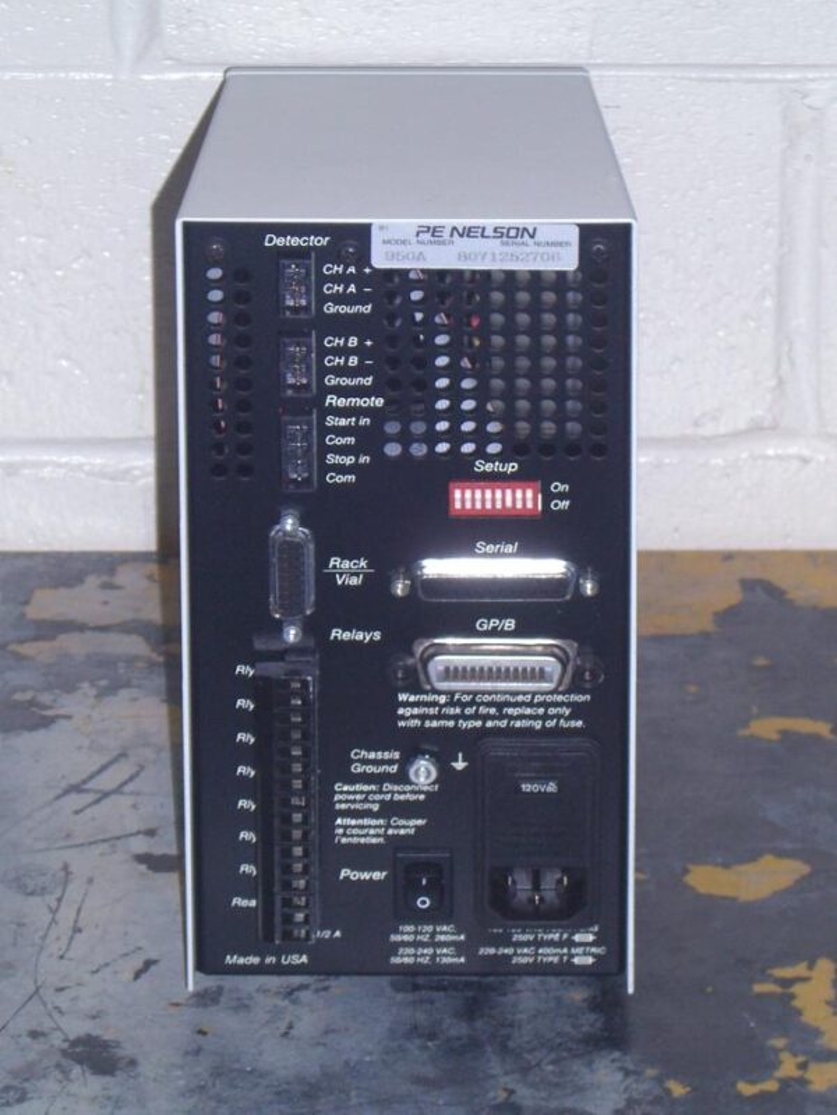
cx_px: 418
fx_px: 3028
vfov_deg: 20.9
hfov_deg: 15.7
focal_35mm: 94
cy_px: 558
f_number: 4.6
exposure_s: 1/60
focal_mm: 15.3
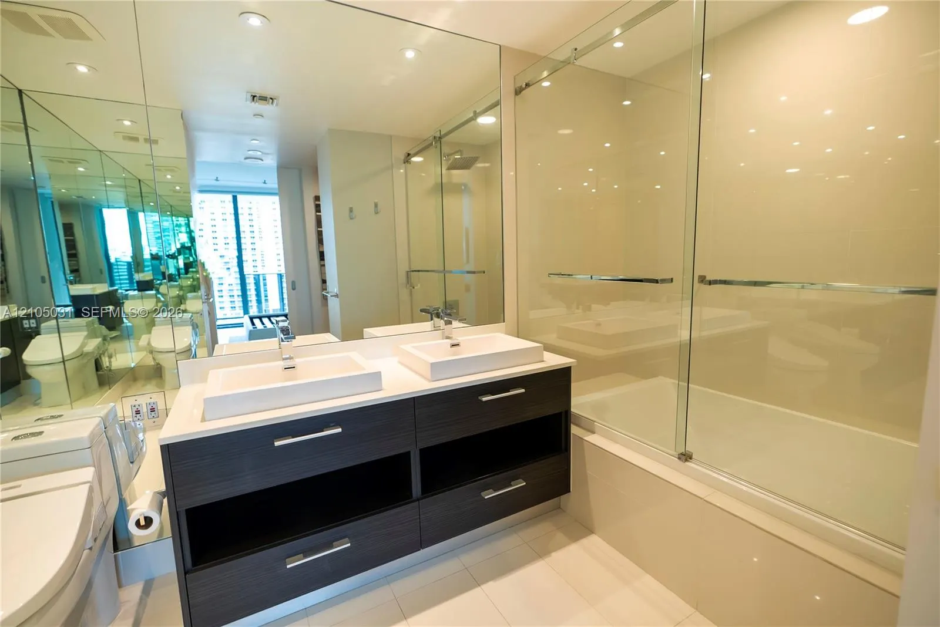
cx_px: 470
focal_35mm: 16
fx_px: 418
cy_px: 314
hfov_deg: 96.7
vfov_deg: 73.8
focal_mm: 16
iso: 400
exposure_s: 1/40
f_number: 2.8
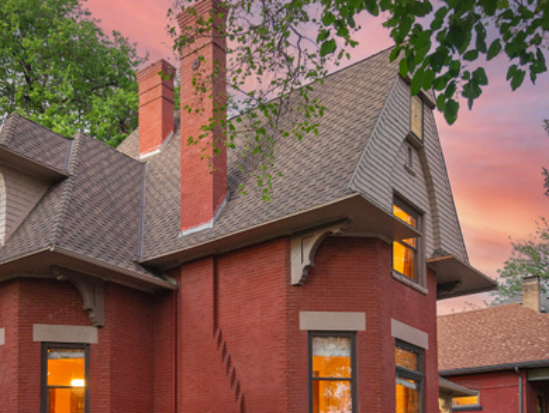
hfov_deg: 44.8
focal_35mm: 41
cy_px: 256
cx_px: 165
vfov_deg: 35.0
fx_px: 651
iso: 800
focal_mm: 26
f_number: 6.3
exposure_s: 1/13
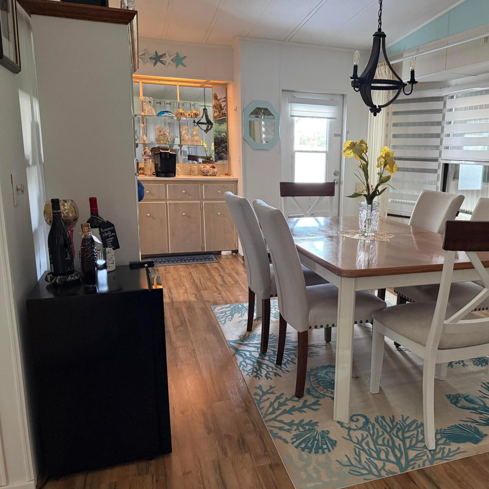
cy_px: 248
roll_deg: -1.0
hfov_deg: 54.6
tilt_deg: -12.3
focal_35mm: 29
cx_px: 324
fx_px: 463
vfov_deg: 55.6
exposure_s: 1/60
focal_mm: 6.76
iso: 500
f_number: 1.78
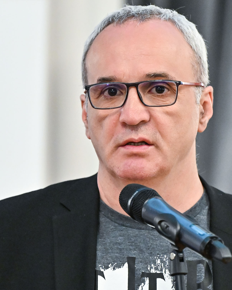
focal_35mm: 497
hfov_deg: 3.1
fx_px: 4265
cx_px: 97
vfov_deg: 3.9
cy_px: 171
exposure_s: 1/160
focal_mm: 200
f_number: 2.8
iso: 2500
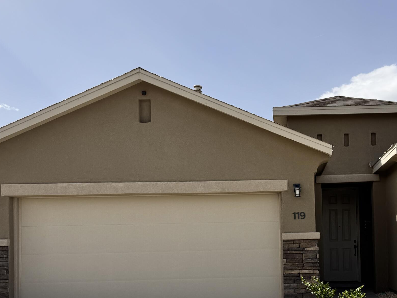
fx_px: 528
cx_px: 288
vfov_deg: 30.8
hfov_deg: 40.3
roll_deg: +1.6
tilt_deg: -0.1
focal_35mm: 46
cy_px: 235
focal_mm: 6.76
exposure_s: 1/5814
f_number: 1.78
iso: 80
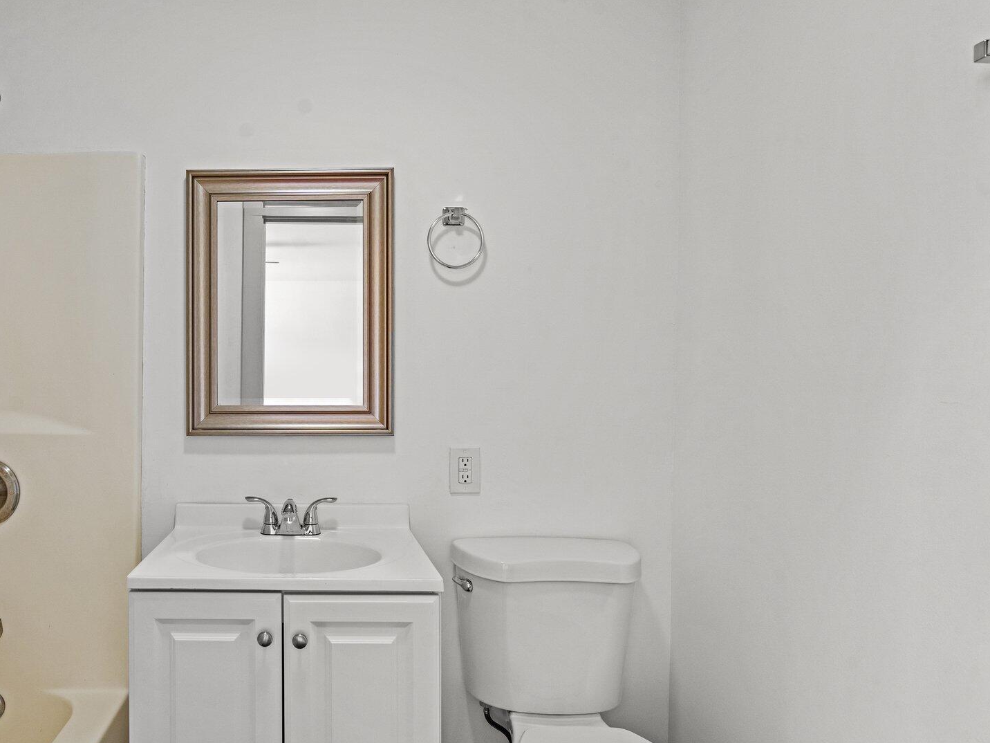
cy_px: 391
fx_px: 629
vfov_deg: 61.0
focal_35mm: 22
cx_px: 297
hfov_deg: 73.0
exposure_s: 1/8
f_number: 8
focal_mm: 16
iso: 250
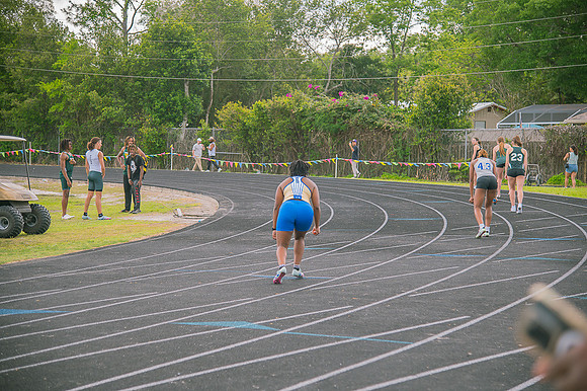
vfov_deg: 18.2
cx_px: 294
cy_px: 196
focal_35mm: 75
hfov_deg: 27.0
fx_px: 1222
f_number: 4
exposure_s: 1/200
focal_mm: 75
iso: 200
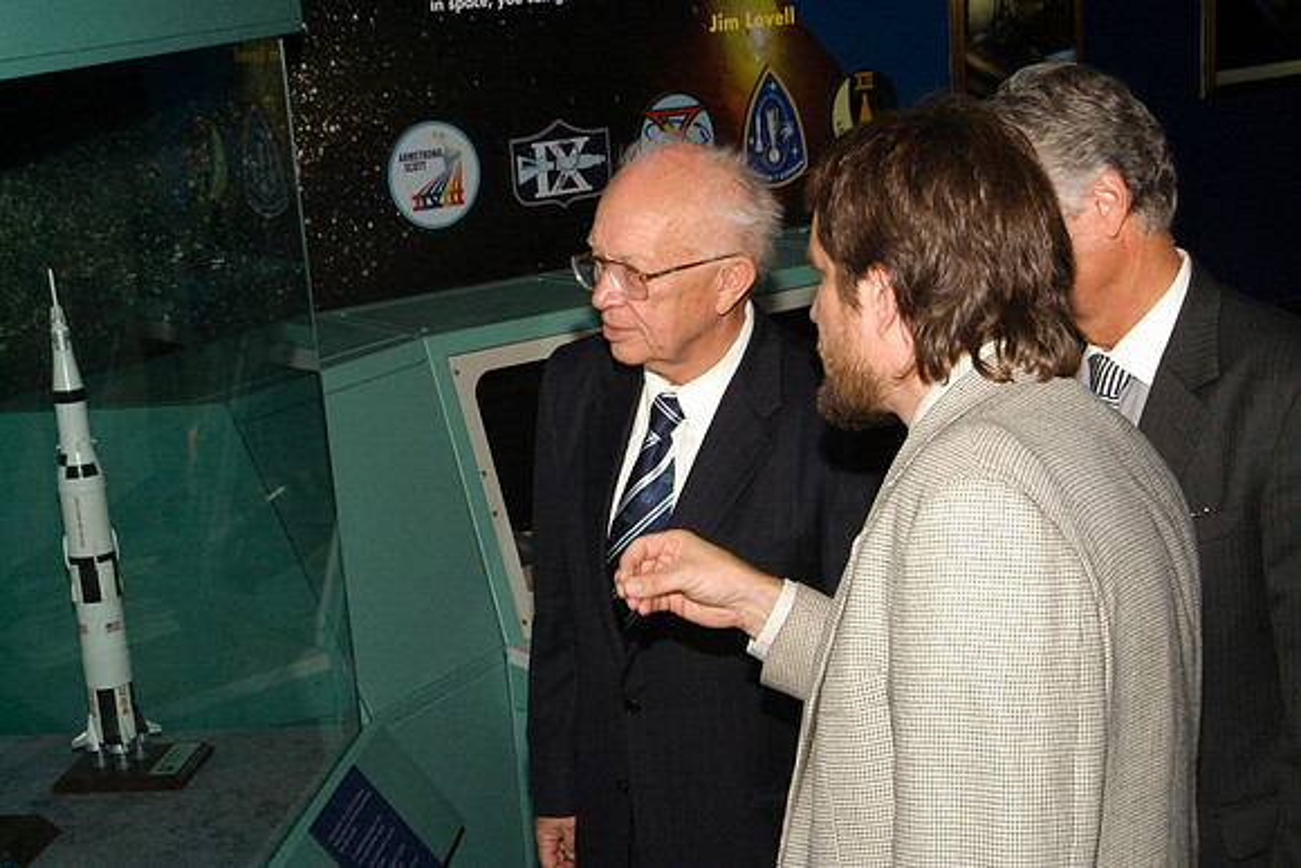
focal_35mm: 57
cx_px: 650
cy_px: 434
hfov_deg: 35.0
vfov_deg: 23.8
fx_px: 2060
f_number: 16
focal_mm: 38
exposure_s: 1/125
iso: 1600
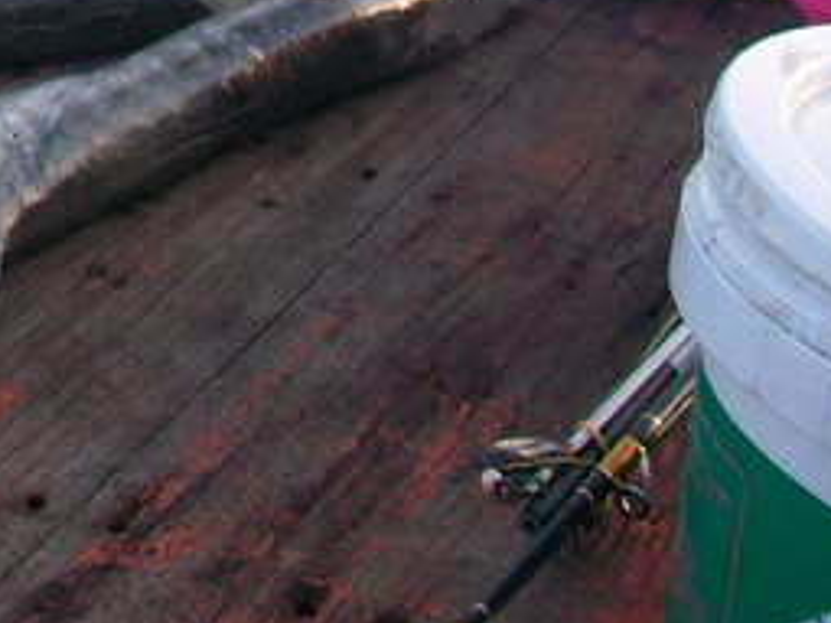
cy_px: -351
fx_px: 2471
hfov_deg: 17.3
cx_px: -398
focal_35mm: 103
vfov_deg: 13.4
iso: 64
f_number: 2.8
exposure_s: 1/80
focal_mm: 5.7
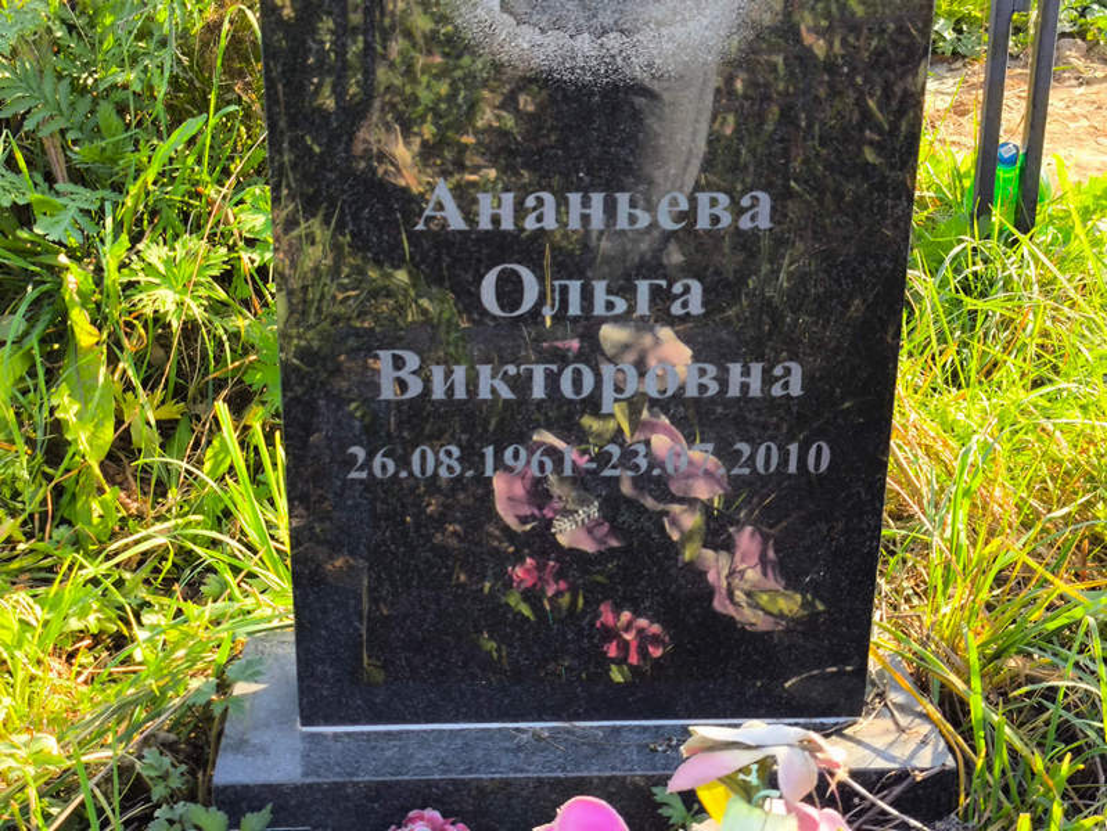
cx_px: 554
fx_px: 1600
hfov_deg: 38.2
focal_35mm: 50
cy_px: 416
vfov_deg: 29.1
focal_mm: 4.71
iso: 50
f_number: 1.7
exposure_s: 1/191
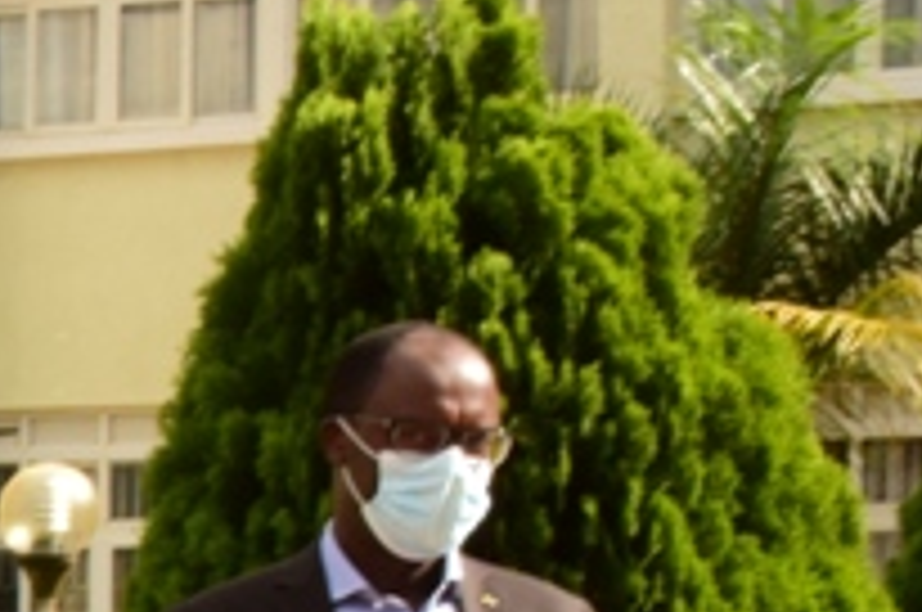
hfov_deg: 10.2
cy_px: 826
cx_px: -1300
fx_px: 4500
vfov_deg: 7.7
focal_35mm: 176
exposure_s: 1/80
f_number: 25
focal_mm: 24
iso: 500
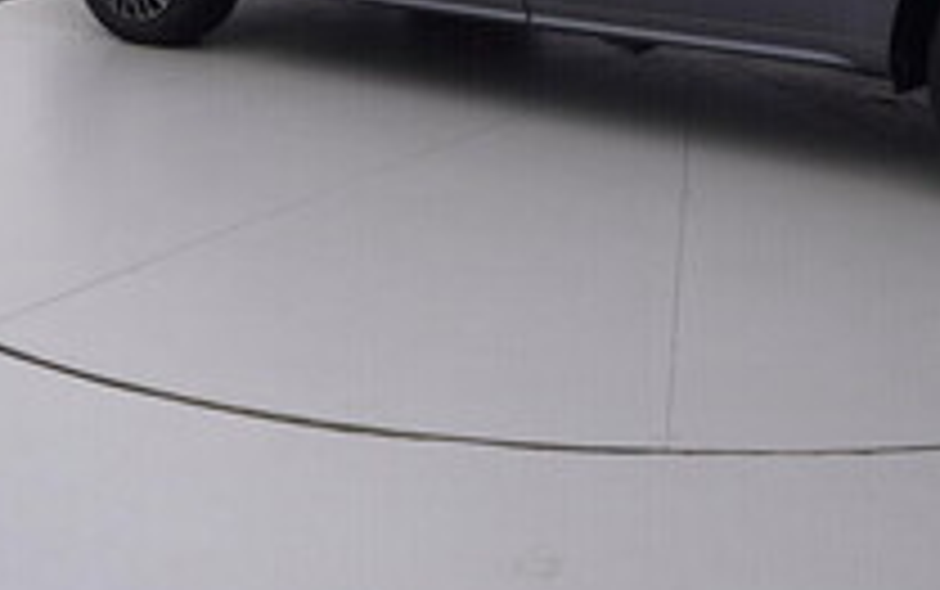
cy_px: -101
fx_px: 1547
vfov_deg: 20.3
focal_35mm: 60
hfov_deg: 33.4
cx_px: 645
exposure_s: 1/80
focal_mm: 15
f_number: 5
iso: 200
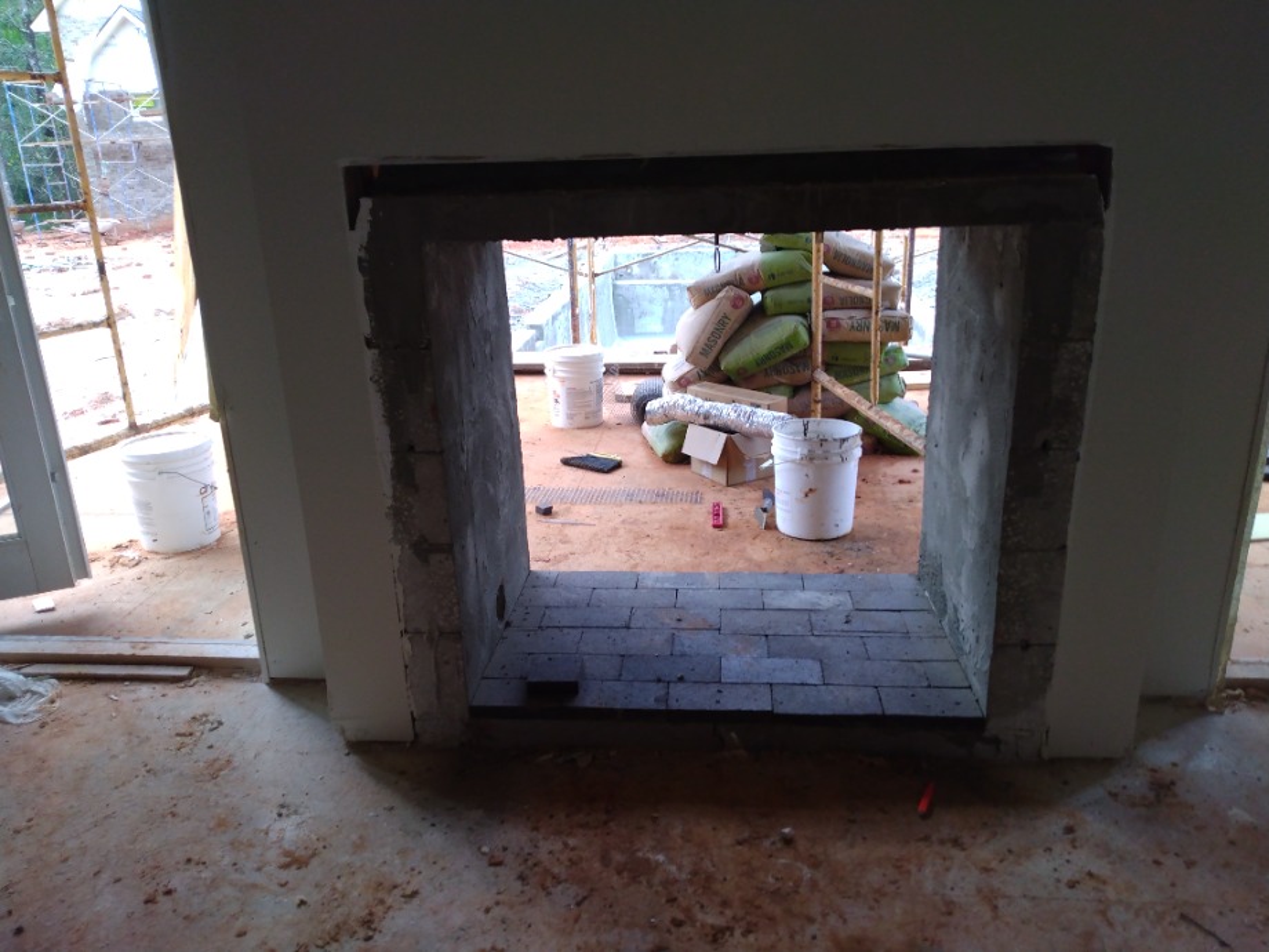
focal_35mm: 20
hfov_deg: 81.7
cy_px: 476
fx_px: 733
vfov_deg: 66.0
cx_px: 634
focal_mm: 3.54
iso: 153
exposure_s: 1/40
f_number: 2
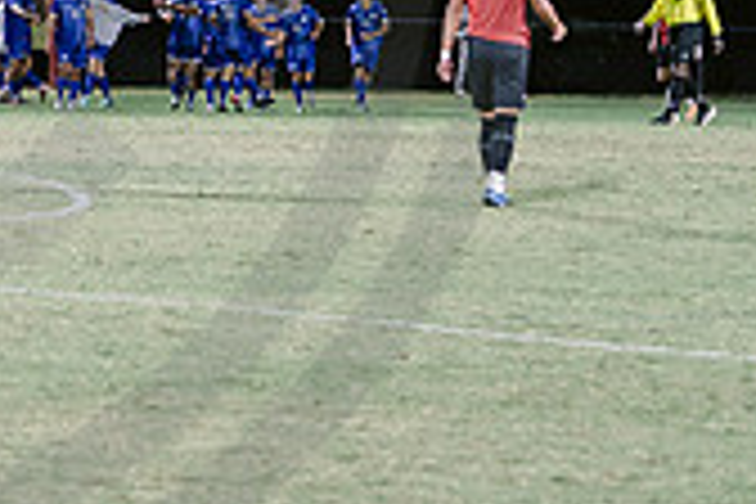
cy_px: -110
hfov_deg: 6.6
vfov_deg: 4.4
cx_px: -252
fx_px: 6509
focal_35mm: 310
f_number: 3.5
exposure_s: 1/160
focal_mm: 90
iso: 2000
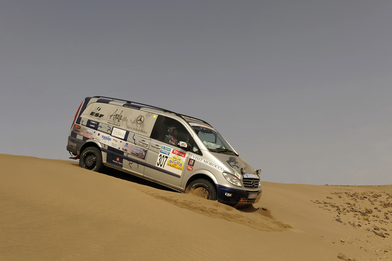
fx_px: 435
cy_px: 130
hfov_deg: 48.5
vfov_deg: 33.4
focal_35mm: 40
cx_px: 196
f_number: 11
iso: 200
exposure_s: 1/500
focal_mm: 40
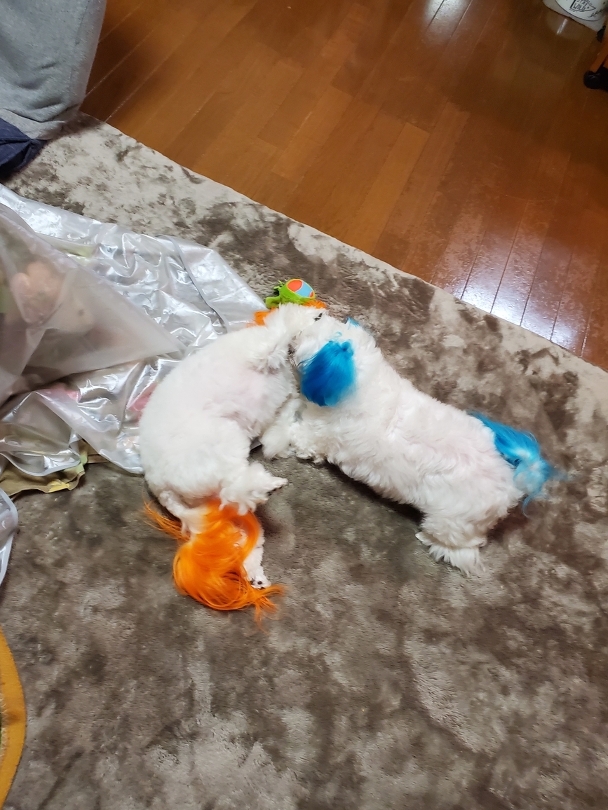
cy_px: 420
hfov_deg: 51.3
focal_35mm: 27
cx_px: 297
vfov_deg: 65.3
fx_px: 632
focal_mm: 4.3
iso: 320
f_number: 2.4
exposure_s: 1/40
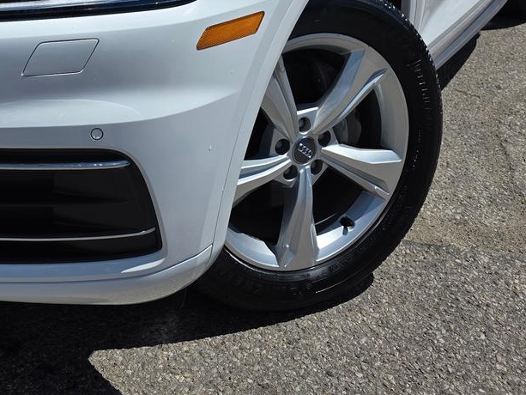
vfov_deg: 28.5
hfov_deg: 38.2
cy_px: 5
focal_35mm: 48
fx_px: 730
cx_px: 107
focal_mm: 6.3
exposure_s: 1/3891
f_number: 1.7
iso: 25
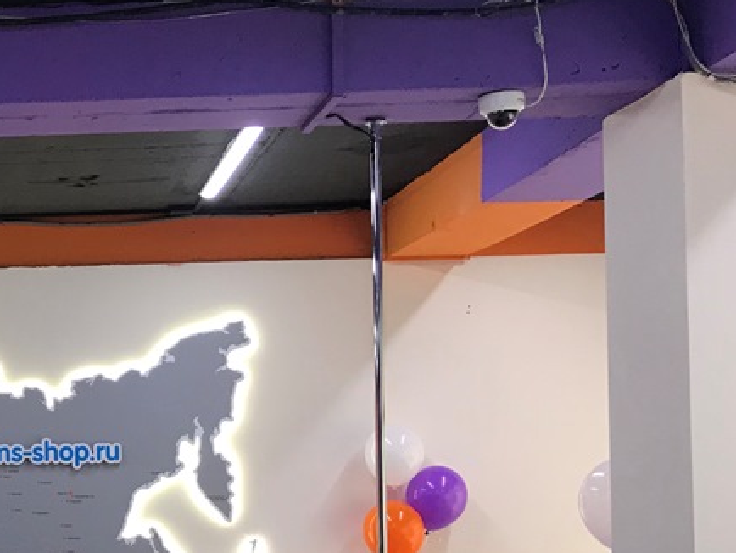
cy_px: 453
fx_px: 1404
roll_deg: +0.1
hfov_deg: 26.8
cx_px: -90
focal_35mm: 66
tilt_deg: +2.1
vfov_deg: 22.0
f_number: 1.8
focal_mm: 3.99
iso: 25
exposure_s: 1/33
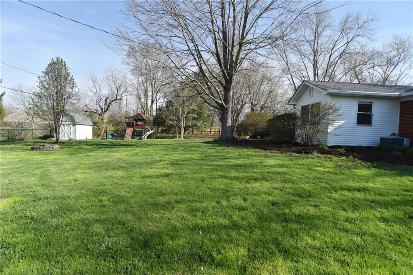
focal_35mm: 18
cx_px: 206
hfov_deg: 90.0
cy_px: 138
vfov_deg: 67.4
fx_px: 207
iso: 400
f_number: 7.1
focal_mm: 18
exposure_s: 1/1000
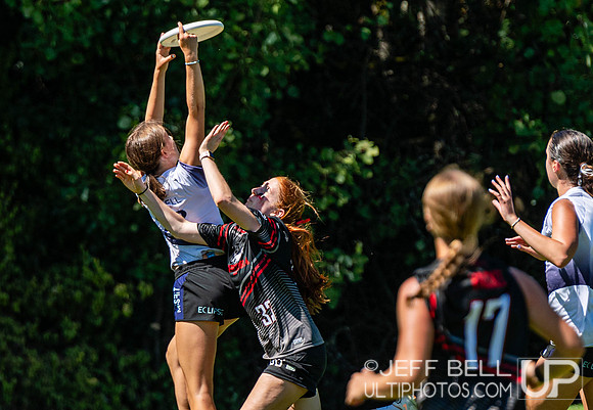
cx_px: 189
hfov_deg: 3.1
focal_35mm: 648
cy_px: 168
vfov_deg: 2.2
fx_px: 10791
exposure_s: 1/2000
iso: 100
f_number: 3.2
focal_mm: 200
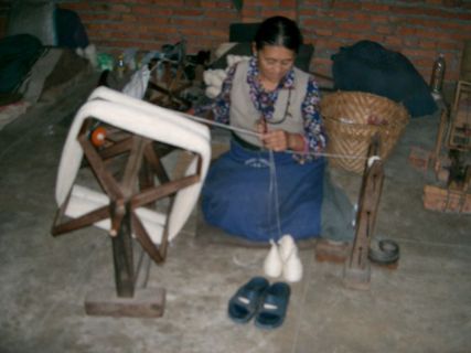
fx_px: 531
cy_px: 176
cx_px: 236
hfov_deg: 47.9
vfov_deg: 36.8
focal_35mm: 39
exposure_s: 1/50
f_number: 2.8
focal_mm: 8
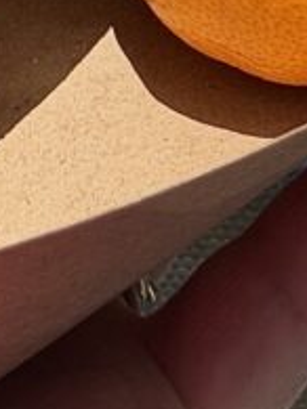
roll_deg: +2.5
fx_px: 2983
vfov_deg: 7.3
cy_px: -617
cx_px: 74
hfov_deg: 5.9
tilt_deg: -18.5
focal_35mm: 252
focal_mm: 6.76
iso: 80
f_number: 1.78
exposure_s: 1/3226
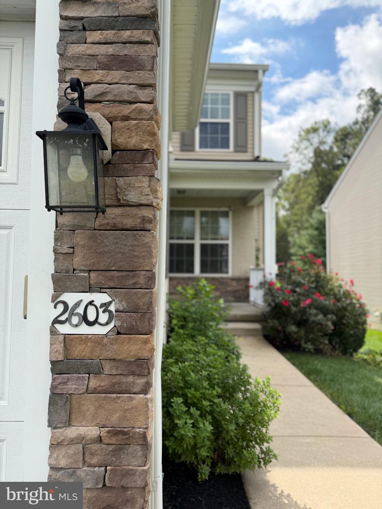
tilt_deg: +2.2
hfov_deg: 56.8
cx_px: 191
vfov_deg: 71.6
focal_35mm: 24
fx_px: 353
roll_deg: -0.3
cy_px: 254
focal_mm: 6.76
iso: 100
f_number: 1.78
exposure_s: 1/2907
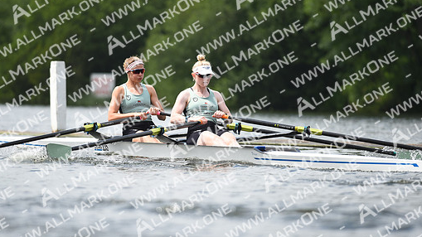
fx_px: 4005
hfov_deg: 6.0
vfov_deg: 3.4
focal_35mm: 358
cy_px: 103
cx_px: 184
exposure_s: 1/1600
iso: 200
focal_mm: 300
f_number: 4
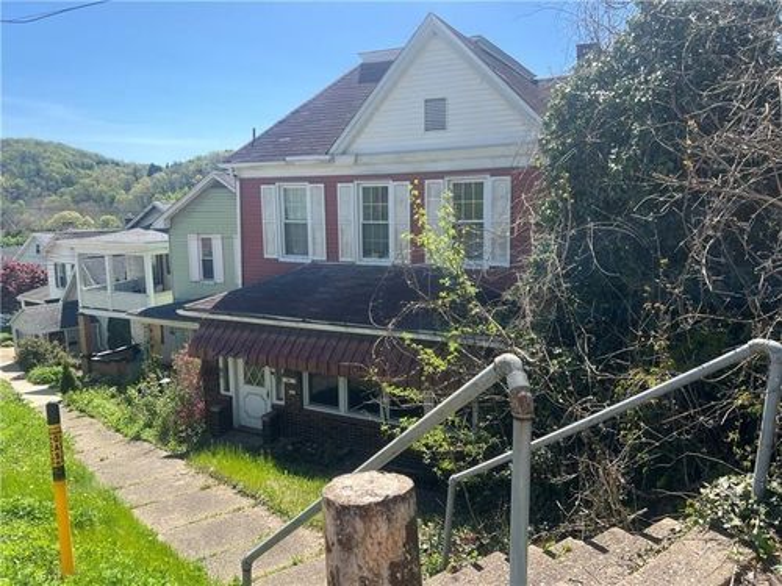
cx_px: 391
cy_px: 293
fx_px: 587
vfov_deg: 53.1
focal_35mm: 26
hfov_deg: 67.3
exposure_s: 1/1869
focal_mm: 5.7
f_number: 1.5
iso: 50
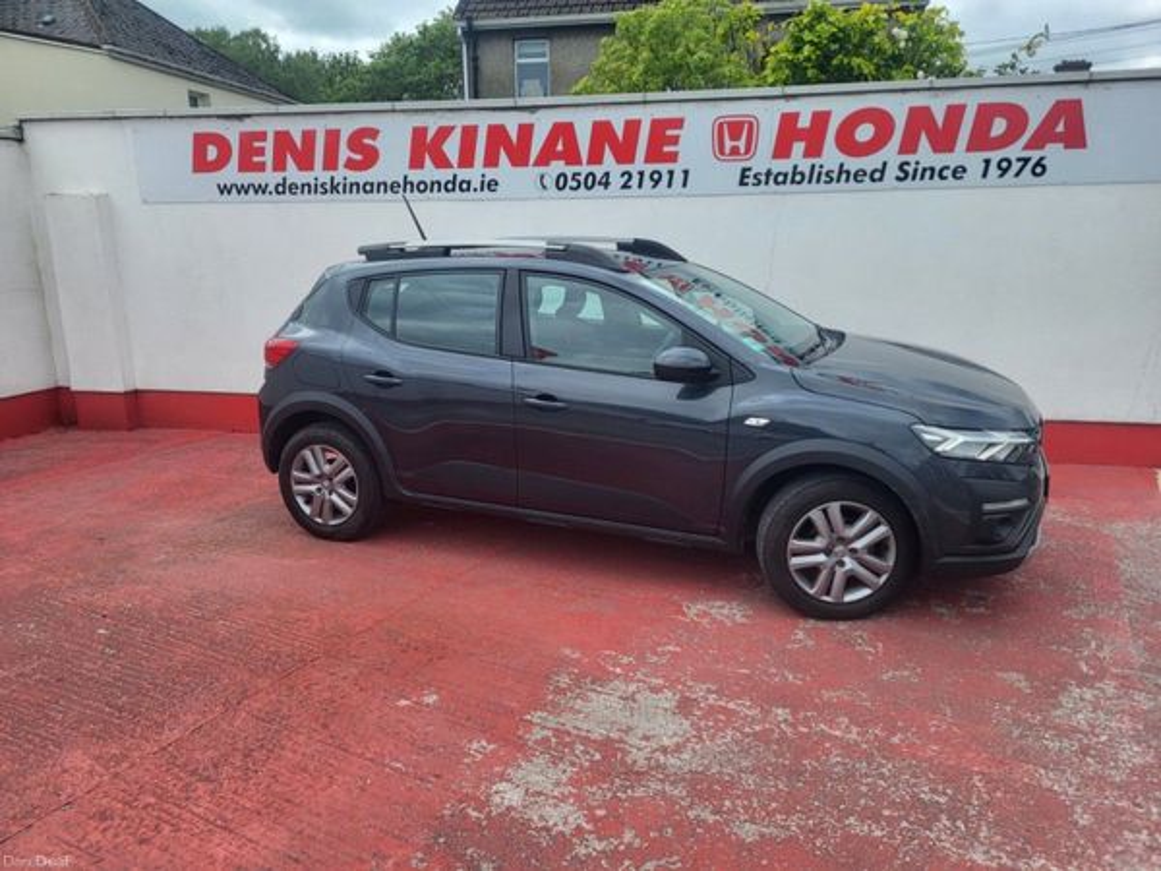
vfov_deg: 53.1
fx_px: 872
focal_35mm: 26
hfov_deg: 67.3
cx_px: 580
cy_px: 436
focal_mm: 5.4
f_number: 1.8
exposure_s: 1/1384
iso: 40
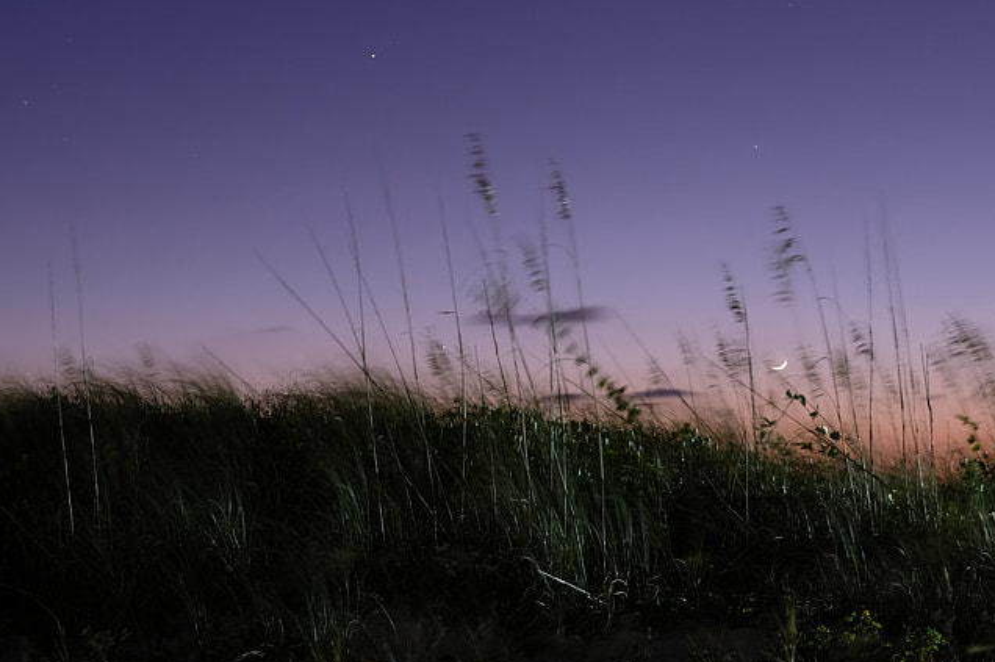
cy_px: 128
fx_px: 2016
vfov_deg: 18.5
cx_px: 275
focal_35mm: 73
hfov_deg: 27.4
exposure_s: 10
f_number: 3.2
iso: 125
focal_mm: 19.6
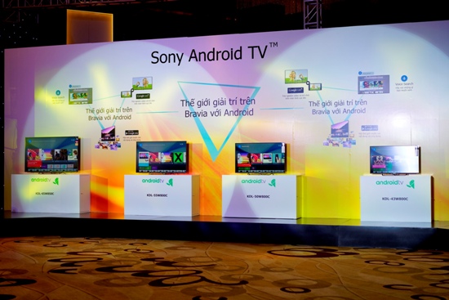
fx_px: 686
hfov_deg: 36.2
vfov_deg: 24.6
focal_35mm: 55
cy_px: 150
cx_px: 224
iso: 100
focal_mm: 55
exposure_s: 1/80
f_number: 2.8
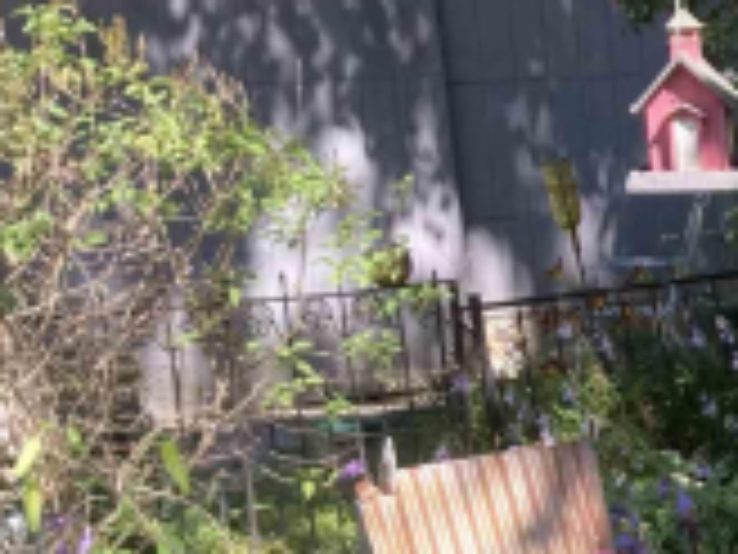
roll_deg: +1.3
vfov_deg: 12.3
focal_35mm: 114
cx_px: 1087
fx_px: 2430
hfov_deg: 15.9
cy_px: 838
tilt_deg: -17.2
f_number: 1.8
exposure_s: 1/215
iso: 20
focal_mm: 3.99
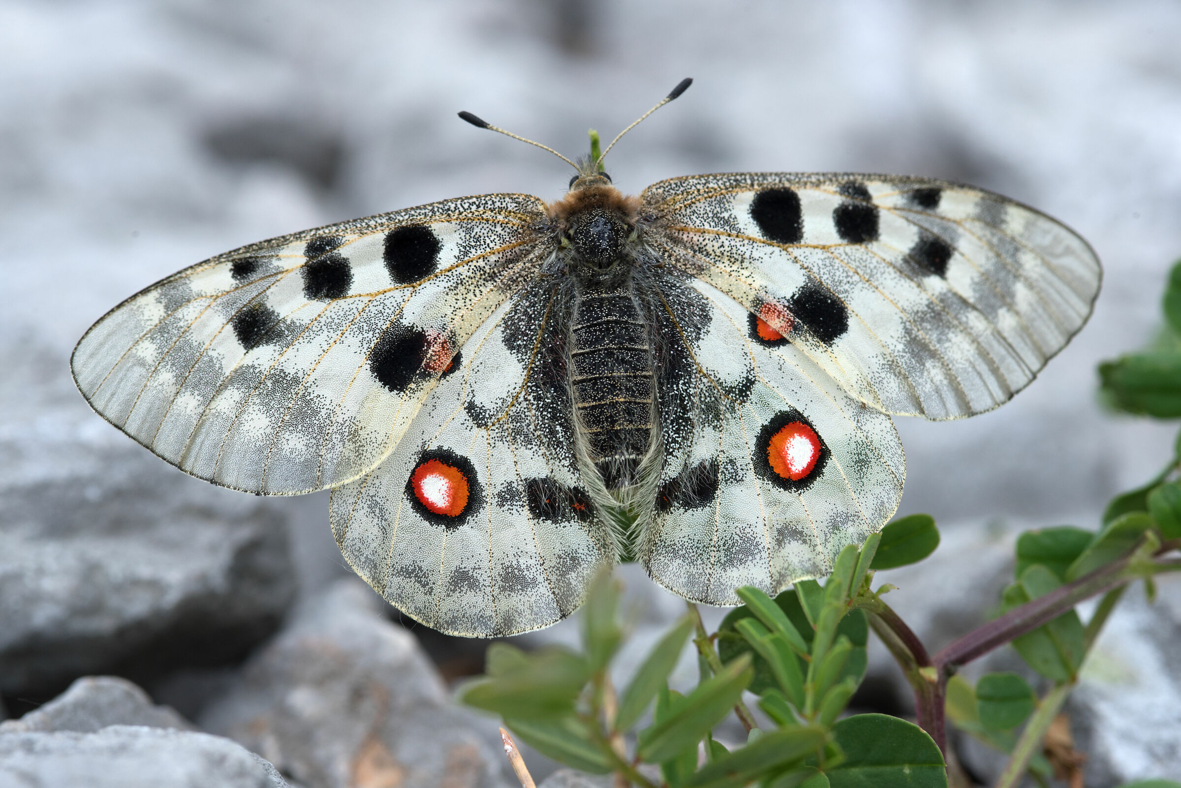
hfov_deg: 19.4
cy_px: 394
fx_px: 3446
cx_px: 590
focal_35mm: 105
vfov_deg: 13.1
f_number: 13
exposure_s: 1/200
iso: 400
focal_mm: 105
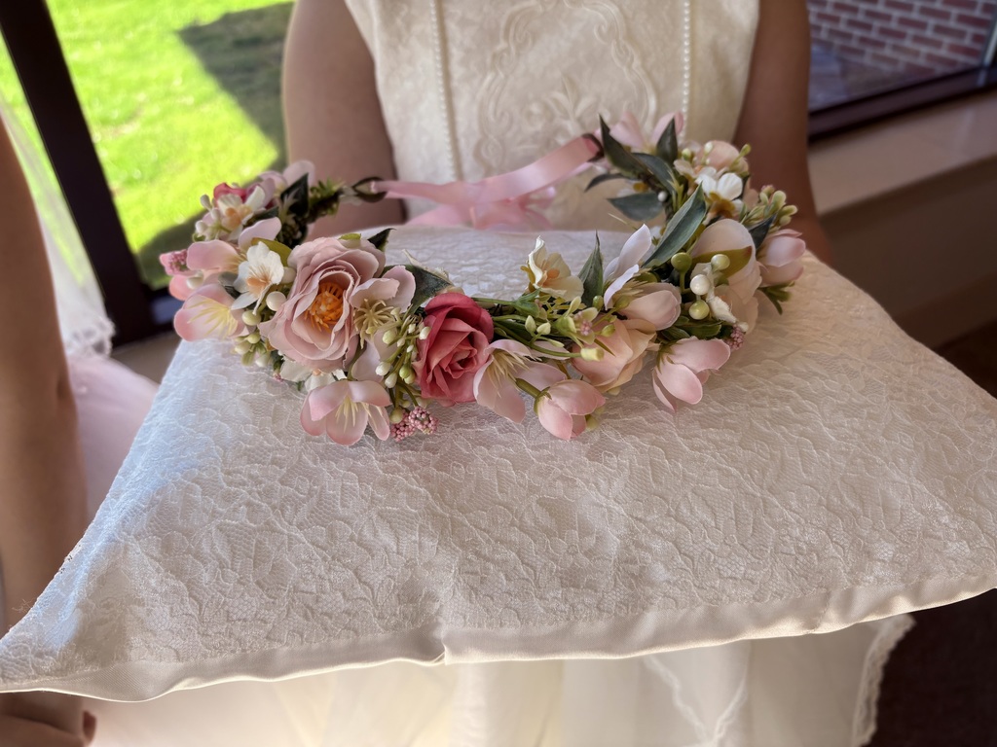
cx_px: 498
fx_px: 749
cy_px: 374
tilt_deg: -37.6
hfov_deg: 67.3
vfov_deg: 53.1
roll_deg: +1.9
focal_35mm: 26
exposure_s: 1/248
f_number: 1.6
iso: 40
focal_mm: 5.96
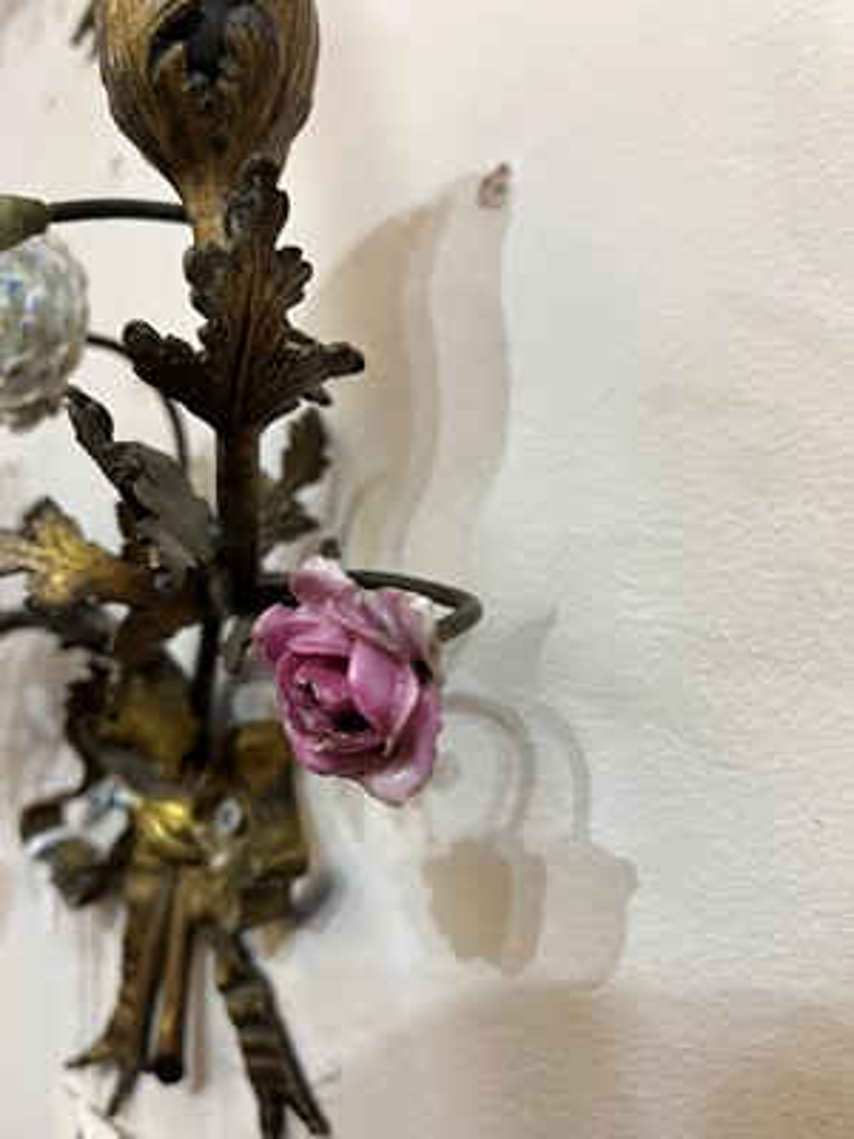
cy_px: 570
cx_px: 427
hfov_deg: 53.1
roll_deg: +3.7
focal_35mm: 26
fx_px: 855
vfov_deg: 67.3
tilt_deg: +10.8
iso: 250
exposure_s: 1/50
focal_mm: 5.1
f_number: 1.6
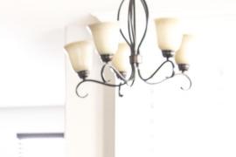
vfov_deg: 11.5
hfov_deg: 17.5
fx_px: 754
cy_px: 223
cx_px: 21
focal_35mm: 115
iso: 400
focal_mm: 18
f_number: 4
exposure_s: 1/3
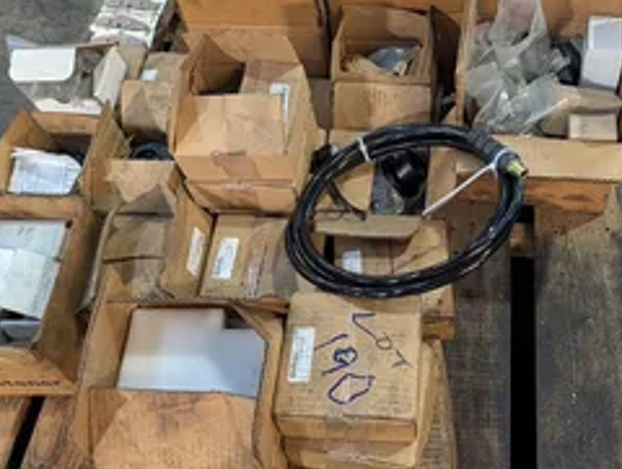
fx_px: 720
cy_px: 222
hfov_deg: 46.6
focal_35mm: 40
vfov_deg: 36.1
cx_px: 355
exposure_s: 1/120
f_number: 1.68
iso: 1229
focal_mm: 6.9
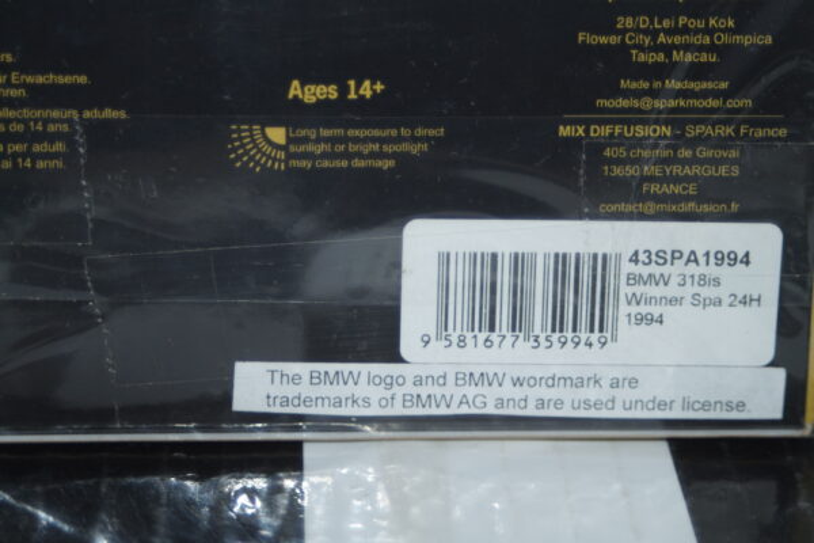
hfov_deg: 17.1
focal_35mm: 120
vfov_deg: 11.4
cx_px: 407
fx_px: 2713
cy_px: 272
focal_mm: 80
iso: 200
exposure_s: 1/60
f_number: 5.6
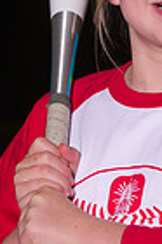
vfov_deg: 6.1
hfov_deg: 4.1
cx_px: 153
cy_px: 164
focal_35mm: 338
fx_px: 2287
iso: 2000
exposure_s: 1/500
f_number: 5.6
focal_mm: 105
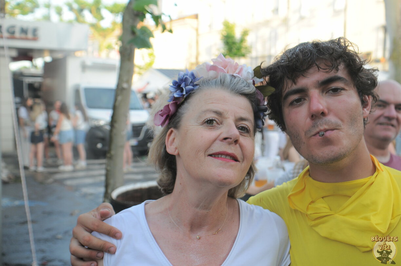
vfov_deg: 32.9
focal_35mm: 40
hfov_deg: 48.0
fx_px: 451
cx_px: 200
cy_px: 133
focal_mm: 27
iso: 200
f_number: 4.5
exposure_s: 1/125
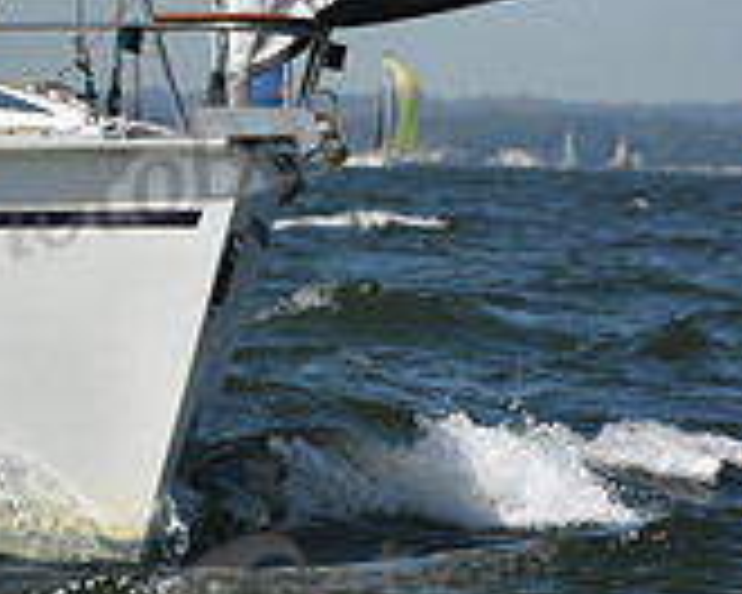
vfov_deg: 2.8
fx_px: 12342
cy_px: -2
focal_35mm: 562
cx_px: -328
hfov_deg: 3.4
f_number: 9
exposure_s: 1/1250
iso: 250
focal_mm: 170
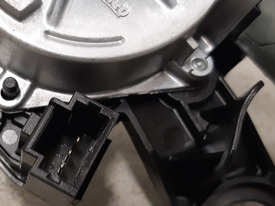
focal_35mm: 61
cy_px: 140
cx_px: 55
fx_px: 485
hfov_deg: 30.9
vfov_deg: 23.9
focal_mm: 3.93
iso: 200
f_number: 1.7
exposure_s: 1/33
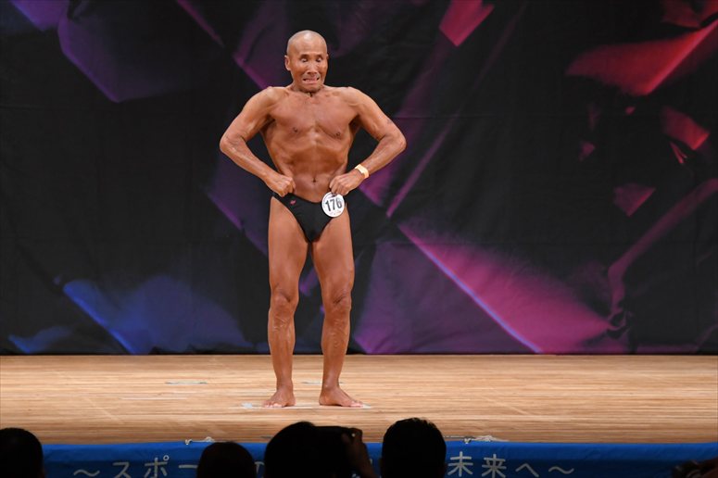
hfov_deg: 7.2
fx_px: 5681
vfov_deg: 4.8
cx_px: 359
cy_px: 239
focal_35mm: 285
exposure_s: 1/400
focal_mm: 190
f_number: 5.6
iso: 3200
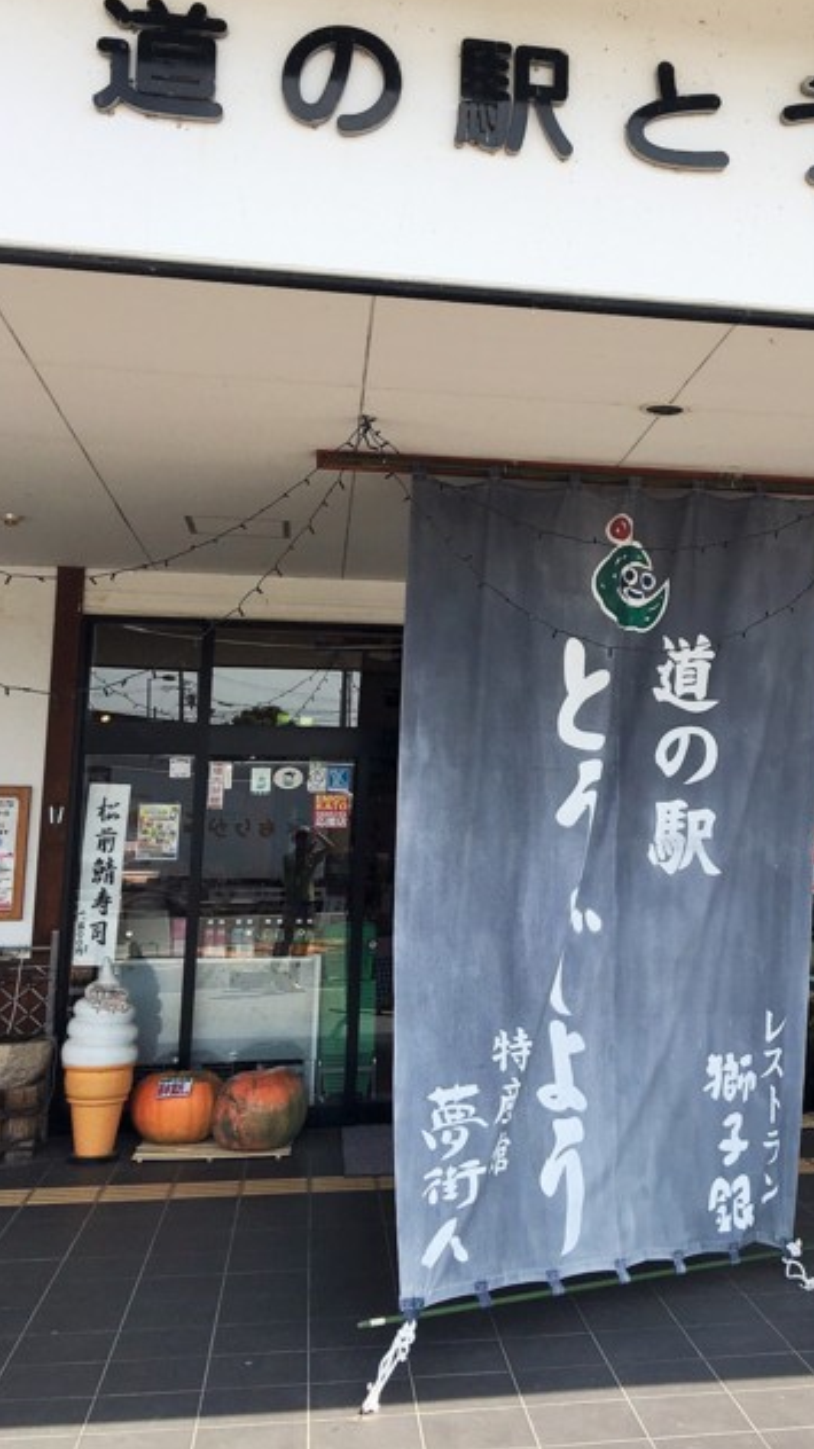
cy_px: 626
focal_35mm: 40
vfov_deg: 50.3
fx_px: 1537
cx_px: 647
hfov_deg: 29.0
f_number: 2.2
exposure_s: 1/845
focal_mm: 4.15
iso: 25
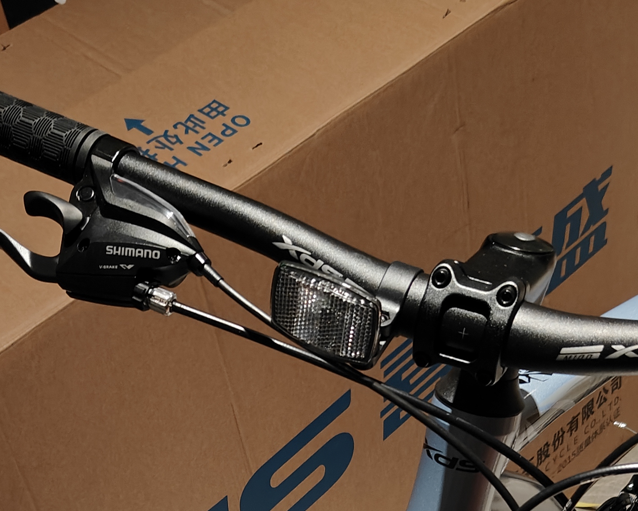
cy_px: 664
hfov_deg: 28.2
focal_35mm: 67
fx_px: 1265
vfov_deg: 20.8
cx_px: 245
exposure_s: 1/44
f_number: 1.8
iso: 640
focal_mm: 5.59
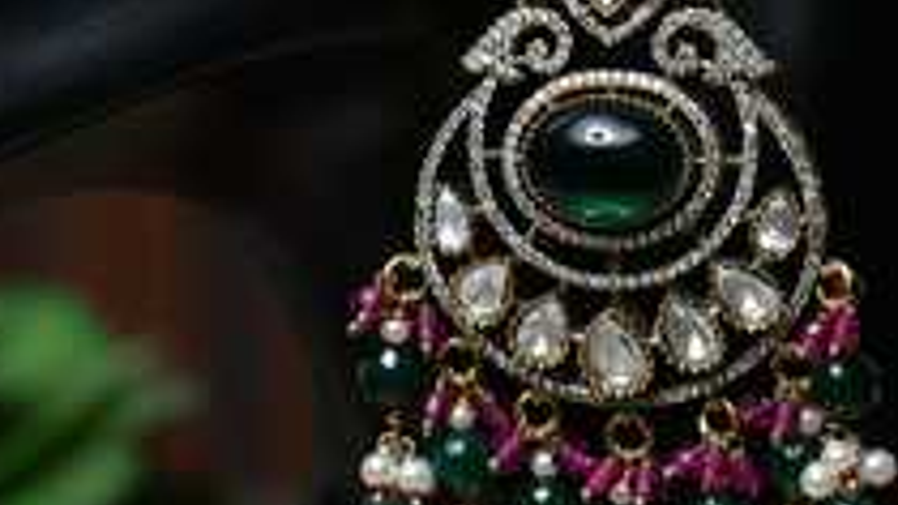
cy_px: 225
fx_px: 9355
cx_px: 582
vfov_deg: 3.1
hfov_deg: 5.5
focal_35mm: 393
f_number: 9
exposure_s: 1/160
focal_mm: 150
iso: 80
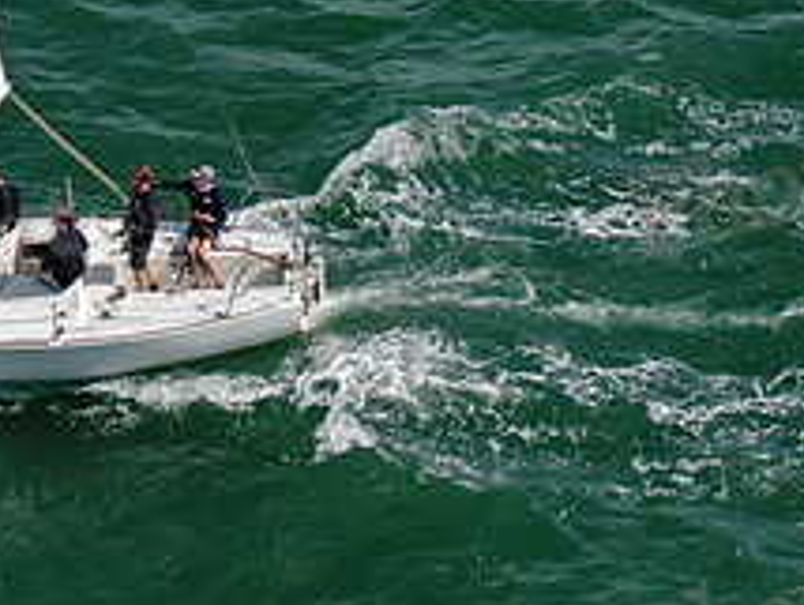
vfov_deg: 11.3
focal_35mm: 130
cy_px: -9
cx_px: 413
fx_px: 3023
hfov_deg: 15.2
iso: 100
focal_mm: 8.6
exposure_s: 1/1000
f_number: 3.8
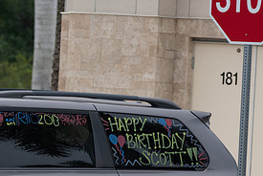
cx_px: 11
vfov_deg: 1.9
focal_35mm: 708
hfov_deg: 2.9
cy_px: 169
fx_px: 5178
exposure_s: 1/2000
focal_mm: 210
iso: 360
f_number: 5.6
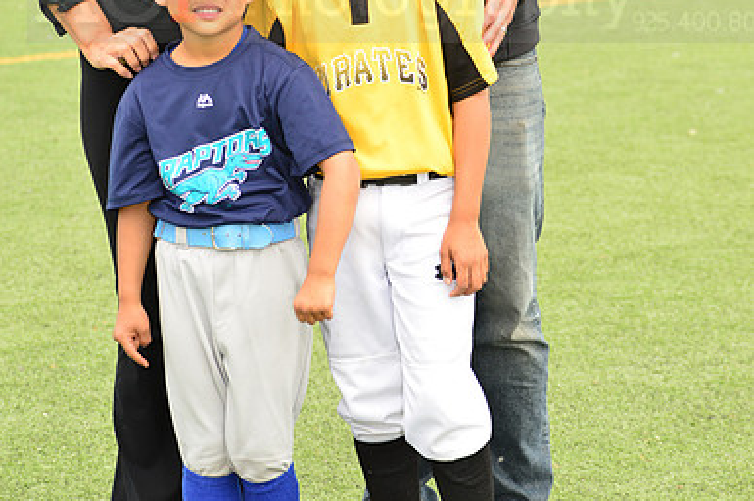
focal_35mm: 175
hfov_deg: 11.8
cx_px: 377
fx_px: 3662
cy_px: -20
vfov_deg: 7.8
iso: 250
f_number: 8
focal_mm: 116
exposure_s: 1/200
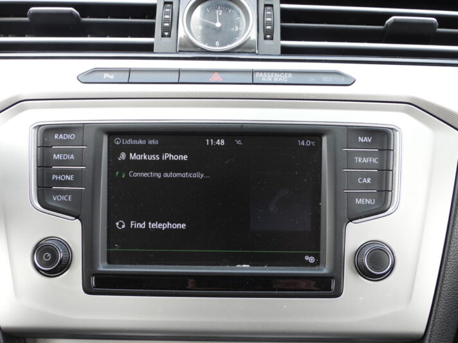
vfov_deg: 32.9
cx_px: 229
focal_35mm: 44
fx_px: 582
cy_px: 172
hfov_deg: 42.9
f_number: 3.2
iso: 100
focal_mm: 7.9
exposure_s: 1/60
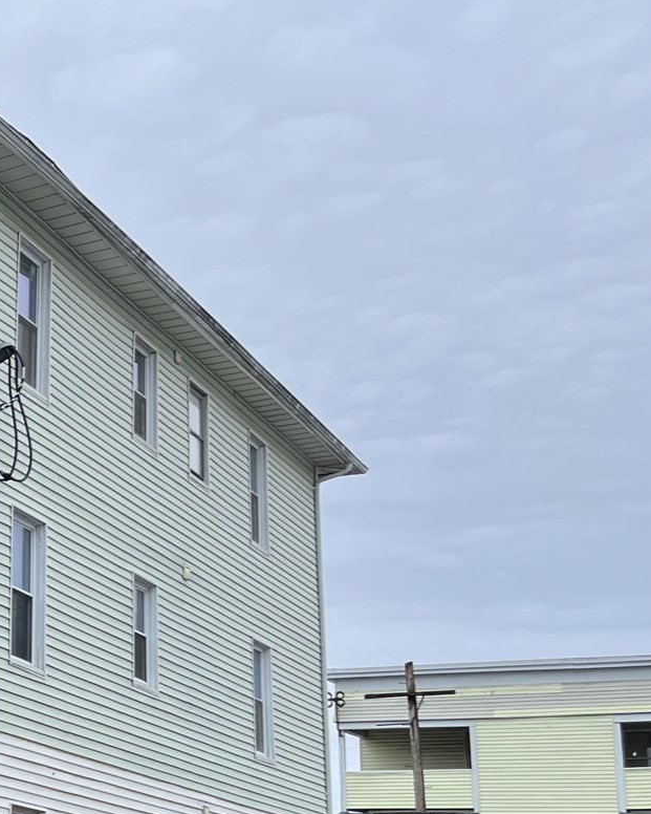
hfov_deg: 19.4
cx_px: -375
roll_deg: -3.5
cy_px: 600
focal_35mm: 67
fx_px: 1613
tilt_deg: +13.1
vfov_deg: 27.9
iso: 50
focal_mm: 5.1
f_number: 1.6
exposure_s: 1/951
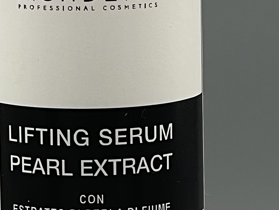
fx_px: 2274
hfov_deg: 7.0
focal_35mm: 282
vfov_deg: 5.3
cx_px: 90
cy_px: 117
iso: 32
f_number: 2
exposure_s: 1/100
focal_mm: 6
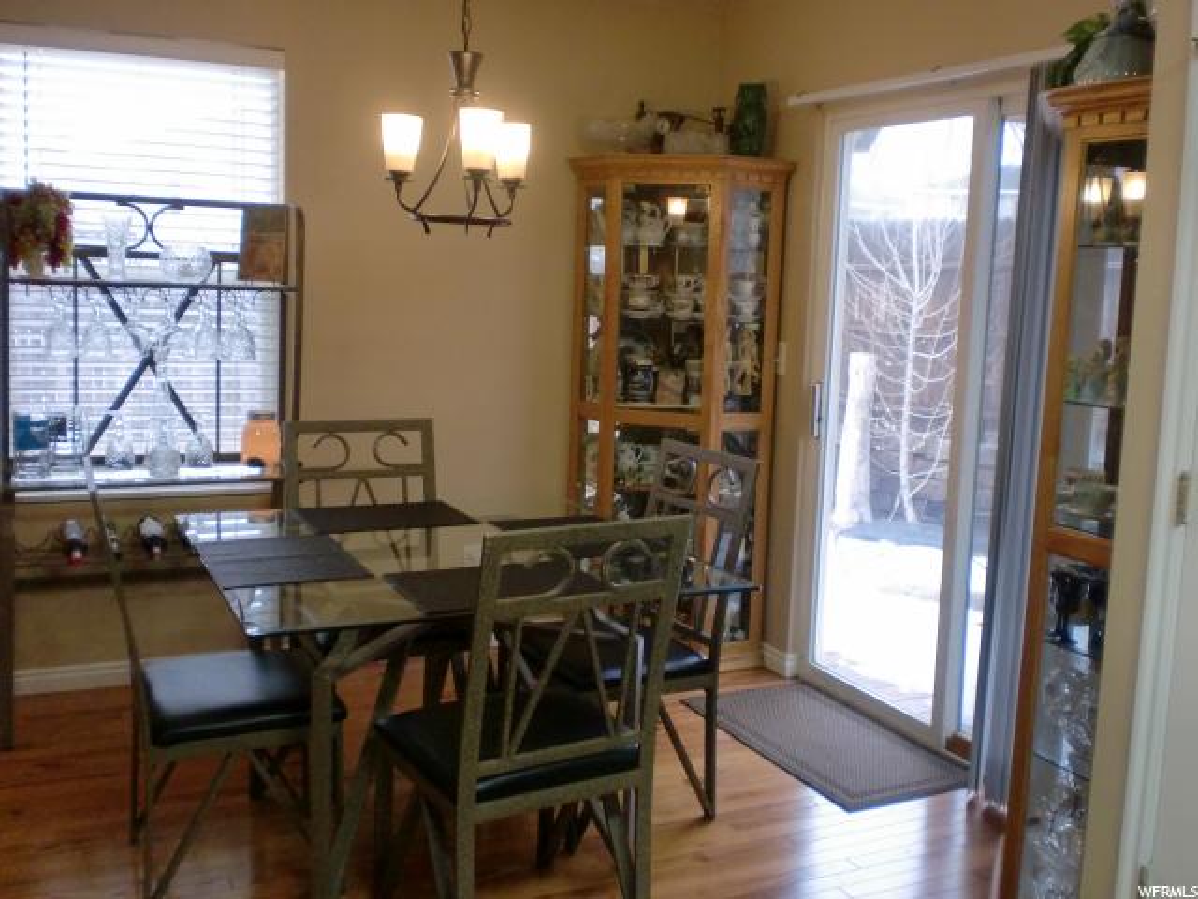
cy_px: 450
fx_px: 1211
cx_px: 599
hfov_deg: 52.6
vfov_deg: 40.7
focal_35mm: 35
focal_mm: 6.3
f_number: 3.1
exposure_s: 1/60
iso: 250
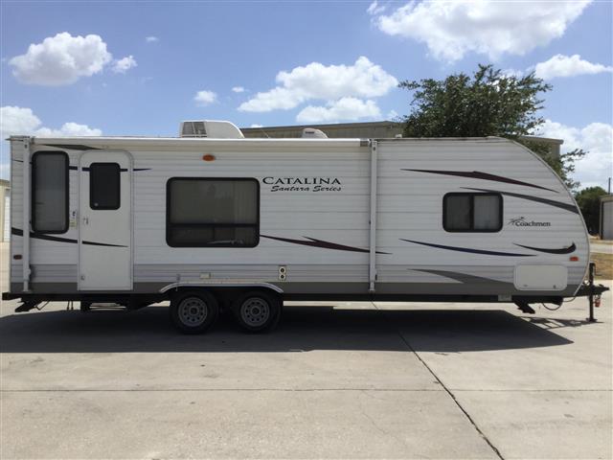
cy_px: 230
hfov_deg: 58.4
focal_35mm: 31
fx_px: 549
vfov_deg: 45.4
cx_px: 306
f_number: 2.4
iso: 25
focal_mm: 3.3
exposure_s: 1/1894
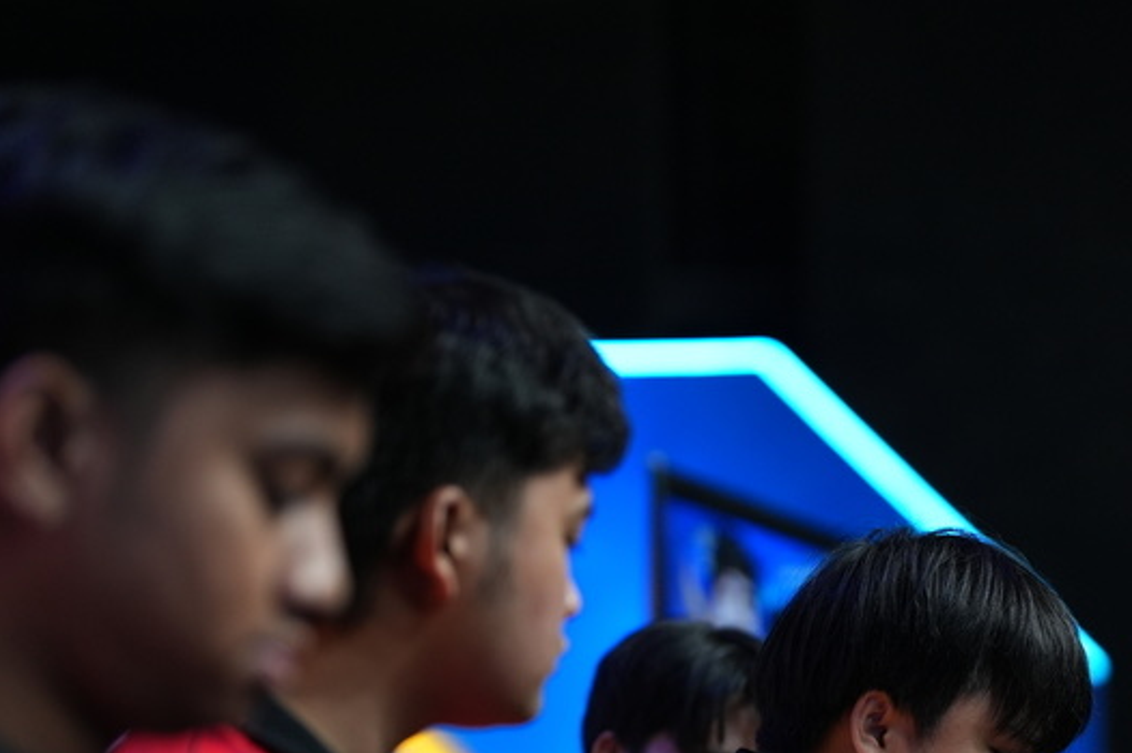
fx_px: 3551
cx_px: 964
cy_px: 815
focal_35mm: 113
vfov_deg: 11.9
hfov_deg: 17.9
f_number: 1.2
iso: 500
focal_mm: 50
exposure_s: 1/320
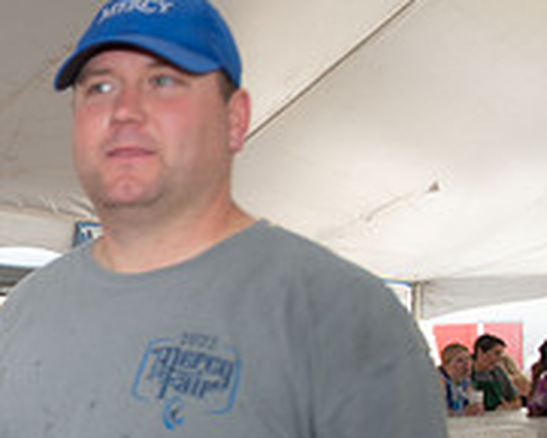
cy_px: 411
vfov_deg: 18.0
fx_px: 1361
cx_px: -242
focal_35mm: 84
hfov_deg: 20.0
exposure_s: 1/160
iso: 250
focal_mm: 28
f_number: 2.8
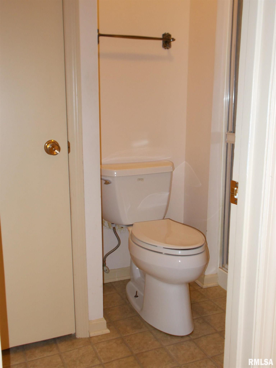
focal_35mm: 39
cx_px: 138
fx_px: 415
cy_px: 184
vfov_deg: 47.9
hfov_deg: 36.8
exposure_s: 1/30
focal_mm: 6.9
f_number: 3.9
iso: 200
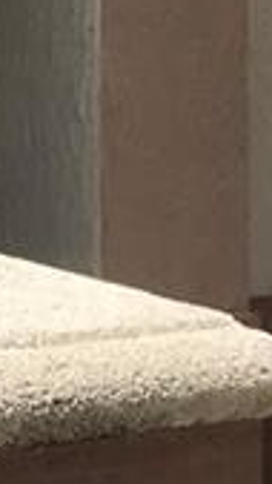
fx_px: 2771
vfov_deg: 9.9
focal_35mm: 216
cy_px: -60
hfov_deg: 5.1
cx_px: -790
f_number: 1.8
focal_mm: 3.99
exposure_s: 1/3425
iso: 20
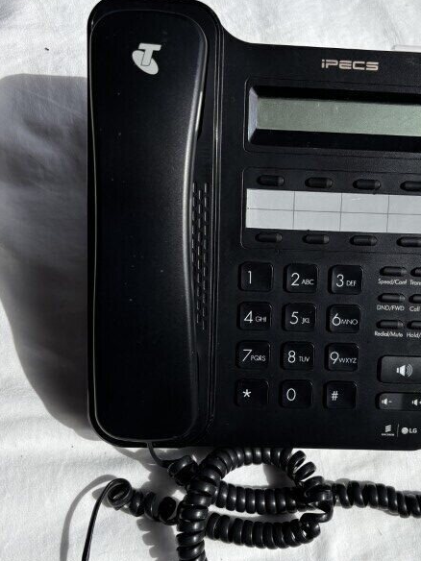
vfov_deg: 48.8
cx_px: 290
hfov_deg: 37.2
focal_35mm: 38
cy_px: 321
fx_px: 616
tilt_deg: -71.9
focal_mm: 5.96
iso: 50
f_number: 1.6
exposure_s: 1/456
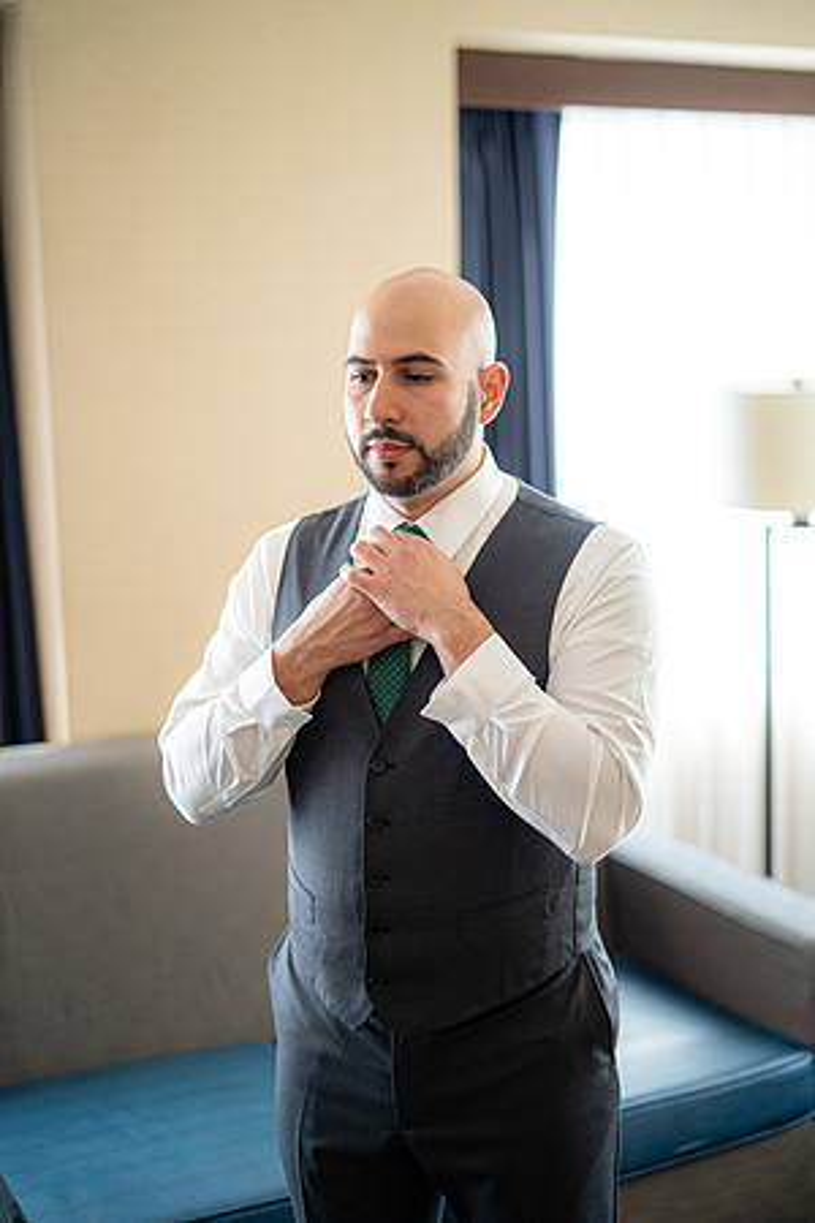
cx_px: 408
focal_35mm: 50
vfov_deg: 39.6
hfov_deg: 27.0
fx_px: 1698
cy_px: 612
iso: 800
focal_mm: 50
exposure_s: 1/500
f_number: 1.4
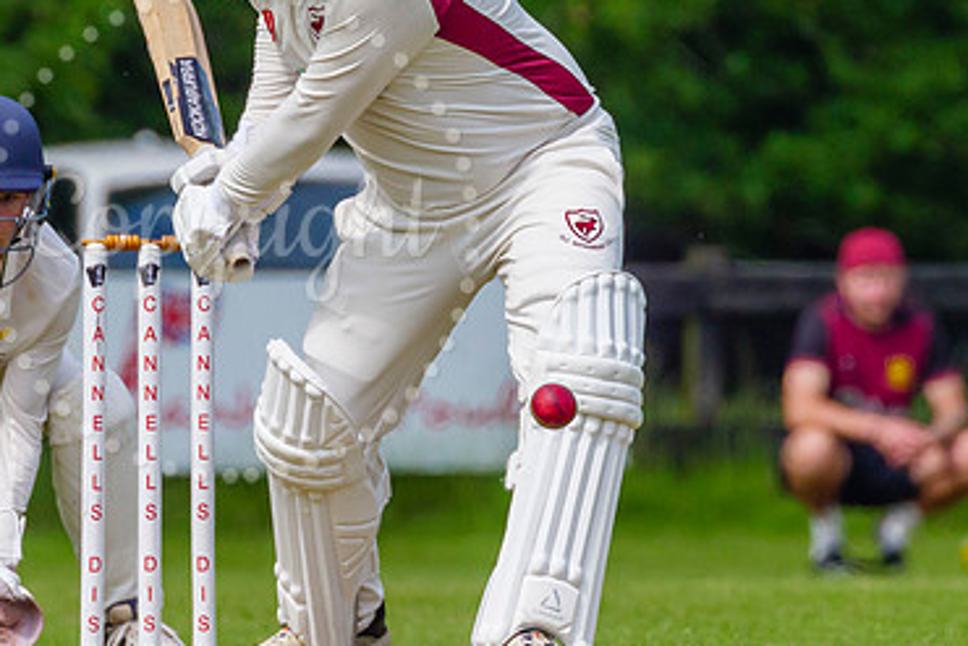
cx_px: 230
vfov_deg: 0.8
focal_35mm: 1632
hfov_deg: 1.3
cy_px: 133
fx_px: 43897
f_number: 5.6
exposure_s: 1/2500
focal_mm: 400
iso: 500
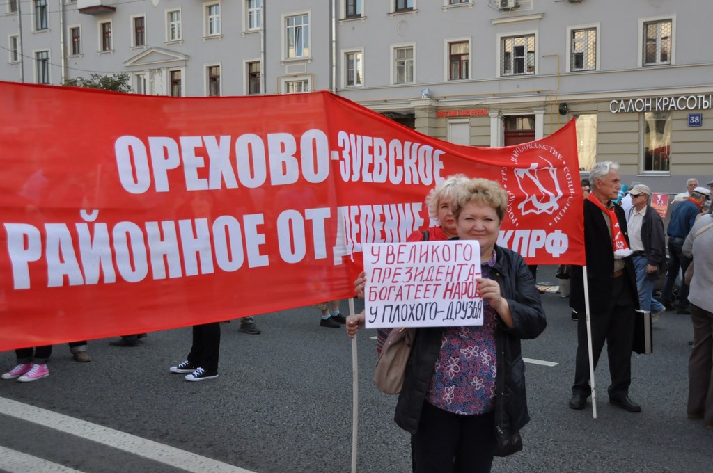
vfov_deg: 39.9
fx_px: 653
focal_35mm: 33
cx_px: 356
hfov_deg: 57.3
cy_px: 236
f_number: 3.8
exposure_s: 1/2500
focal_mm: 22
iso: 1000
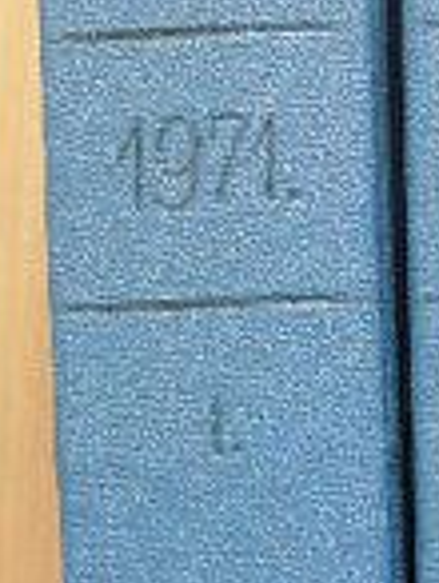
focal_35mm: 164
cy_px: 421
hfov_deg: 9.0
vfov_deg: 12.0
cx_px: 543
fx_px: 2765
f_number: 3.5
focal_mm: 8.8
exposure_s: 1/30.3
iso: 165
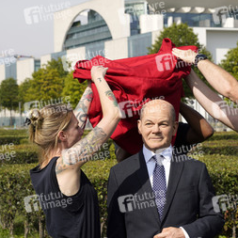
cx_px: 155
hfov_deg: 17.9
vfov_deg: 17.9
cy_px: 131
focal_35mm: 97
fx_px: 755
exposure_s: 1/500
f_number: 6.3
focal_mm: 64
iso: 100
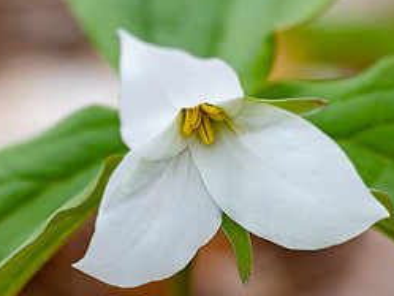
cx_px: 194
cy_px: 126
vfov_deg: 1.5
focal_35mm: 1003
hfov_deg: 2.0
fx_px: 11422
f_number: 4
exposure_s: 1/320
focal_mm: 300
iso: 160
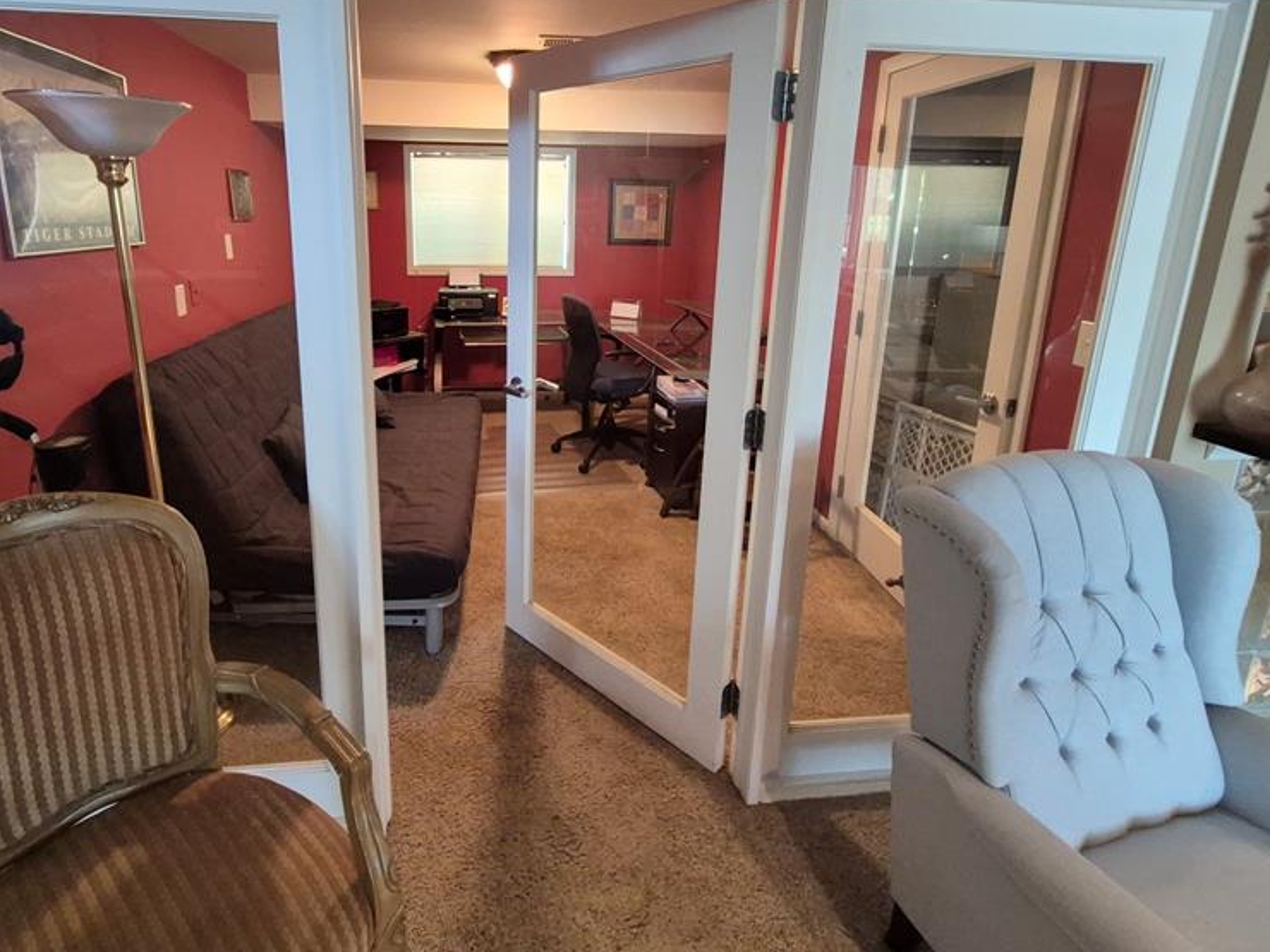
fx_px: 660
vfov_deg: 70.8
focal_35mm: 18
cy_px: 376
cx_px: 547
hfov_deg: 87.2
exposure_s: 1/60
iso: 800
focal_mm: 1.74
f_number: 2.2
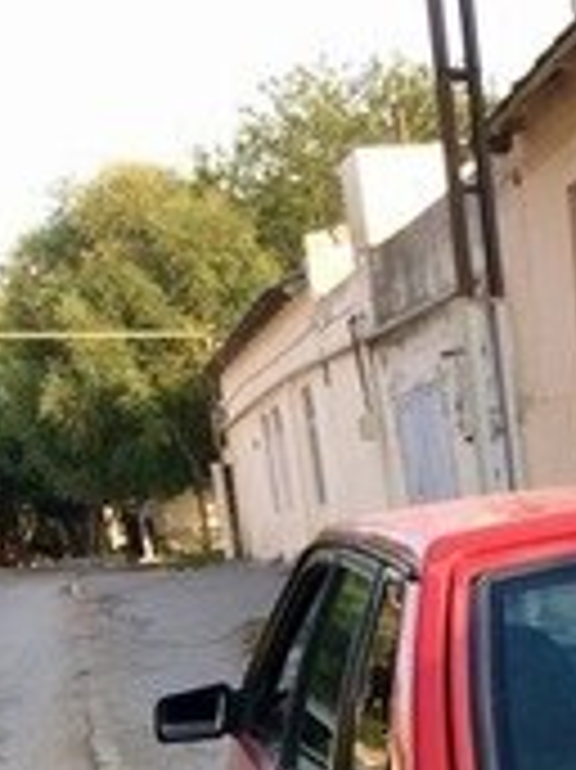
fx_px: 1866
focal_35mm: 84
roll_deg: +7.1
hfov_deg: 16.7
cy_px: 1000
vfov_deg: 21.2
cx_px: 716
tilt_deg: -12.8
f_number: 2.2
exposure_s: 1/316
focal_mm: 4.15
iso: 32
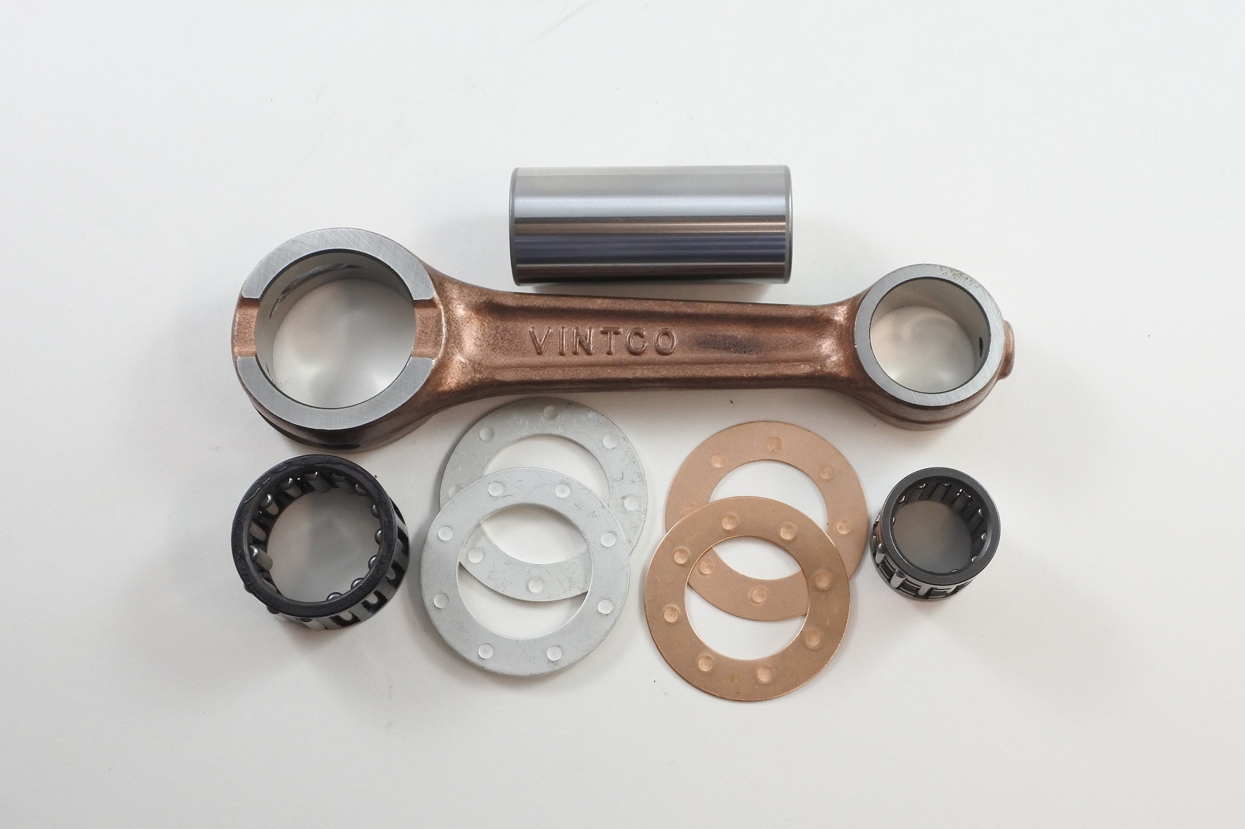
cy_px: 423
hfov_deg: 54.4
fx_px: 1210
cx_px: 606
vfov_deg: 37.8
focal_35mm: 35
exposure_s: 1/125
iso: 500
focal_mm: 12.6
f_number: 3.8
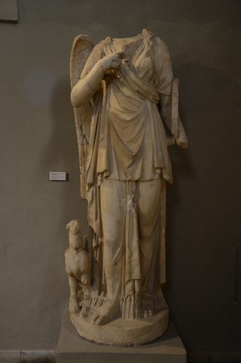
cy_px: 182
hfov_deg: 34.1
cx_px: 120
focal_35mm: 39
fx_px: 393
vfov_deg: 49.6
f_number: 3.8
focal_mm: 26
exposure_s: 1/13
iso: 1000
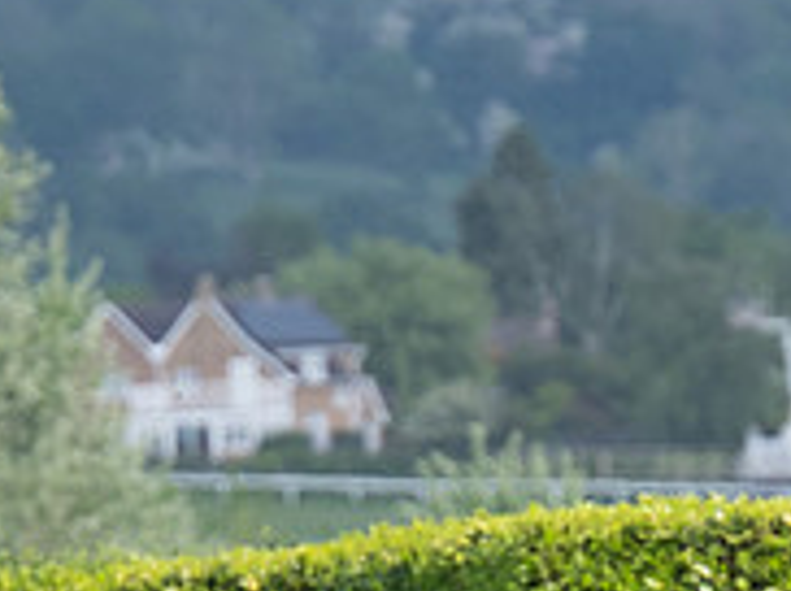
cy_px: 913
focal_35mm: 883
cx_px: 490
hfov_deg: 2.2
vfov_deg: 1.7
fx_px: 20151
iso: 400
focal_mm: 165
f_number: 4
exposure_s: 1/2500
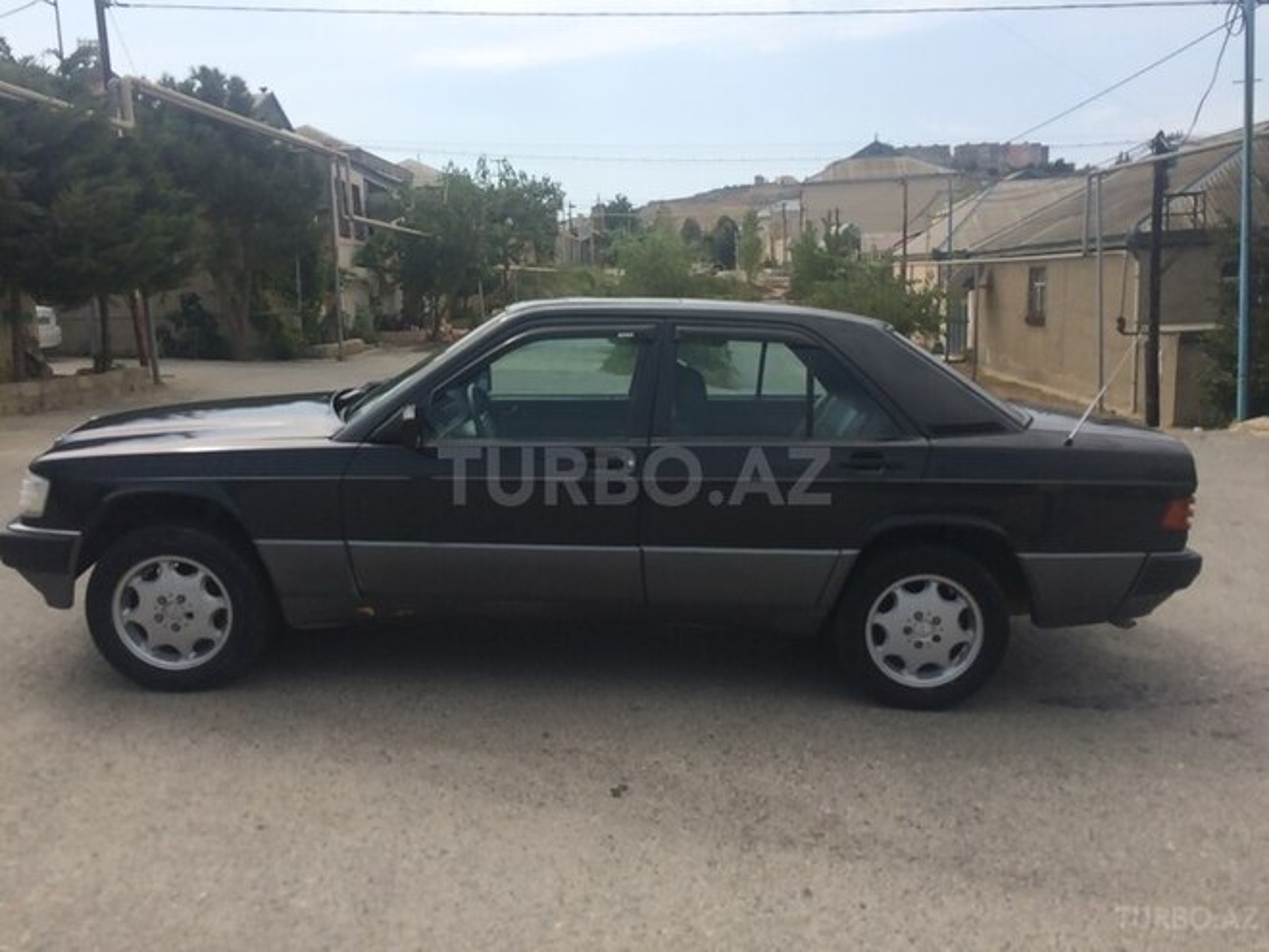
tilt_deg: -10.4
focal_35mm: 29
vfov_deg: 48.2
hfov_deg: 61.7
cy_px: 476
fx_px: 1063
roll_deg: +1.5
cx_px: 634
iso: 32
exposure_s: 1/2353
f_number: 2.2
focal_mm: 4.15
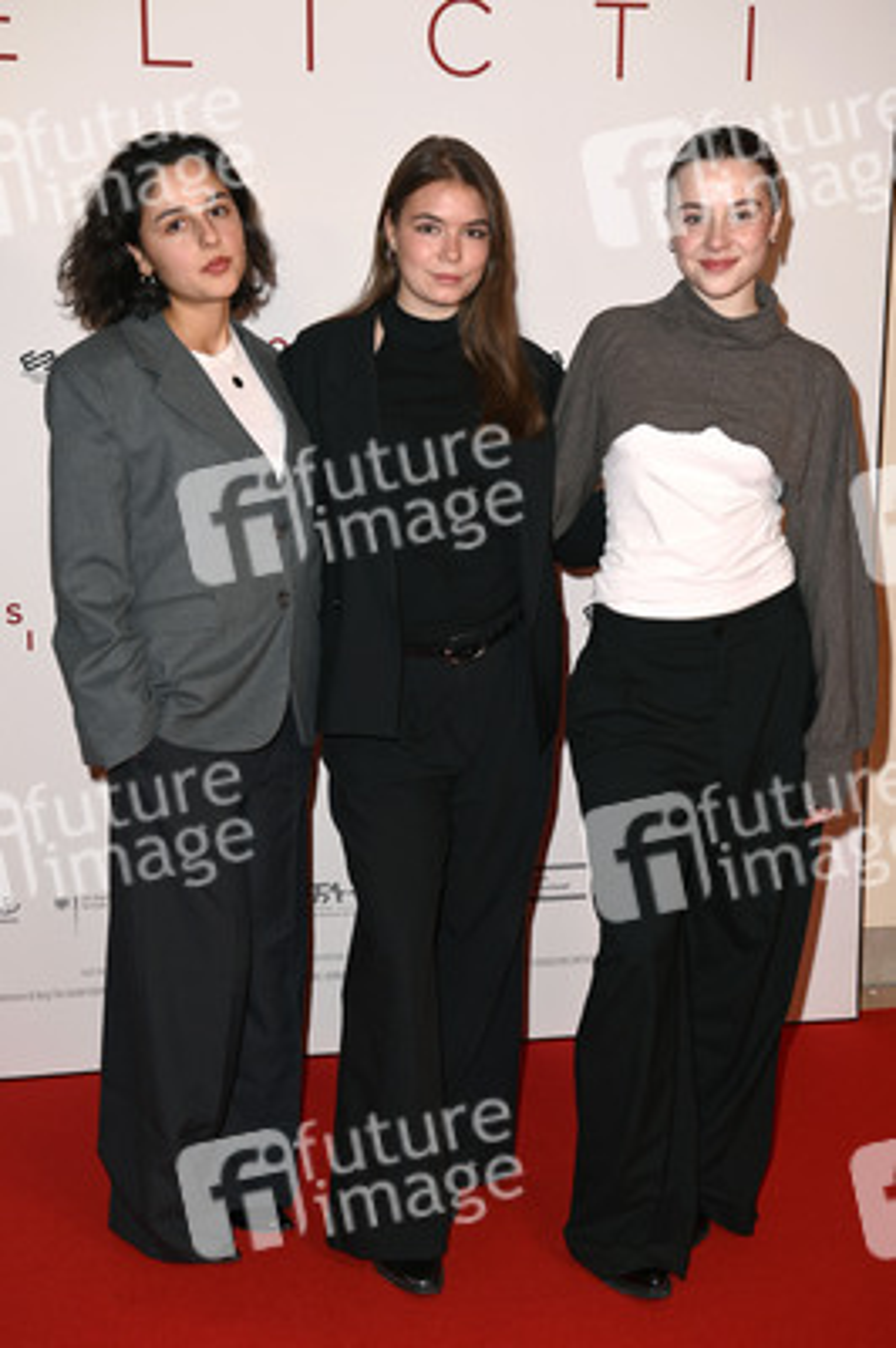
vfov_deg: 36.3
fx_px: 2057
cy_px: 674
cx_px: 448
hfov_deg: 24.6
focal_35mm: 55
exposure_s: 1/320
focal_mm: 55
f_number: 6.3
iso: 500
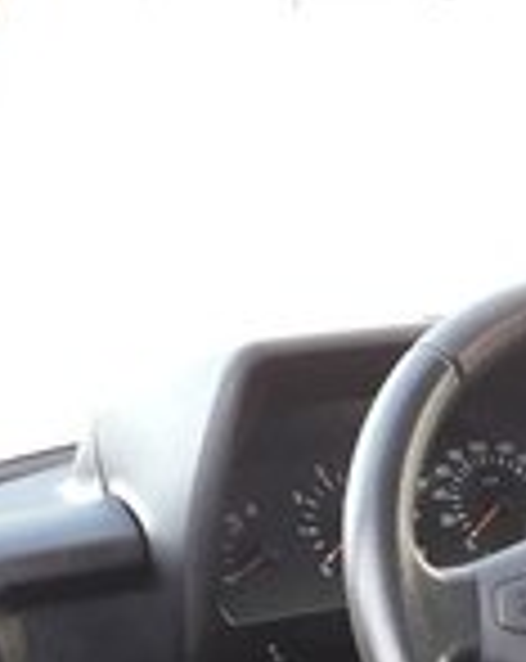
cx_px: 755
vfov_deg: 19.2
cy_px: 959
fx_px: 1737
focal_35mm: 89
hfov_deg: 16.0
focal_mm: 3.6
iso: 64
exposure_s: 1/50
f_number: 1.9
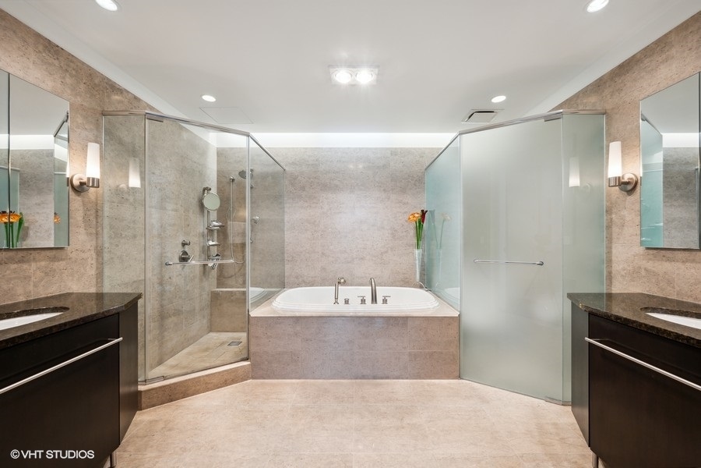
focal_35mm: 14
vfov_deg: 81.2
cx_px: 350
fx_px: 273
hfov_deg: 104.3
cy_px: 234
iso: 200
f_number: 9.5
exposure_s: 1/20
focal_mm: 14
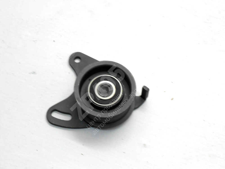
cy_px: 84
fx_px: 494
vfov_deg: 19.4
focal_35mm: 76
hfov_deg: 25.7
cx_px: 112
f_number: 5.8
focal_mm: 13.5
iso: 250
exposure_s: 1/30
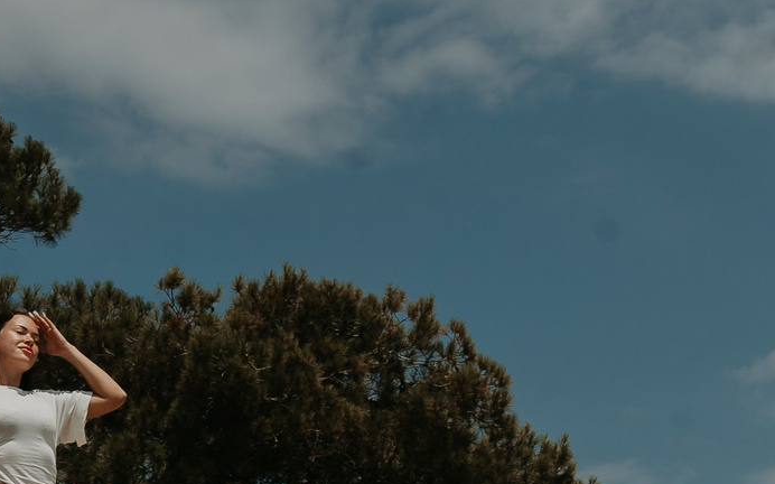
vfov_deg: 9.3
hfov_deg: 15.5
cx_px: 830
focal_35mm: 132
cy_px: 936
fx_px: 2787
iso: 100
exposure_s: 1/400
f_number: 11
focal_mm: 35
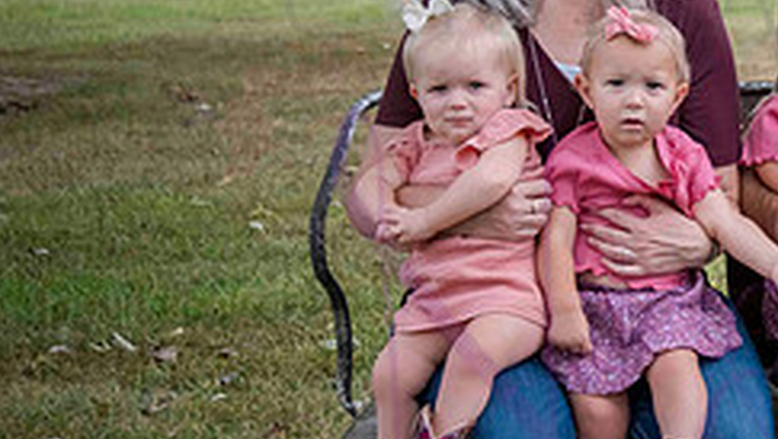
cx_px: 871
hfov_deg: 17.2
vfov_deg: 10.1
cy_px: 155
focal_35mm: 120
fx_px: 2477
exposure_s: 1/640
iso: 400
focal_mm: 46
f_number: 4.2
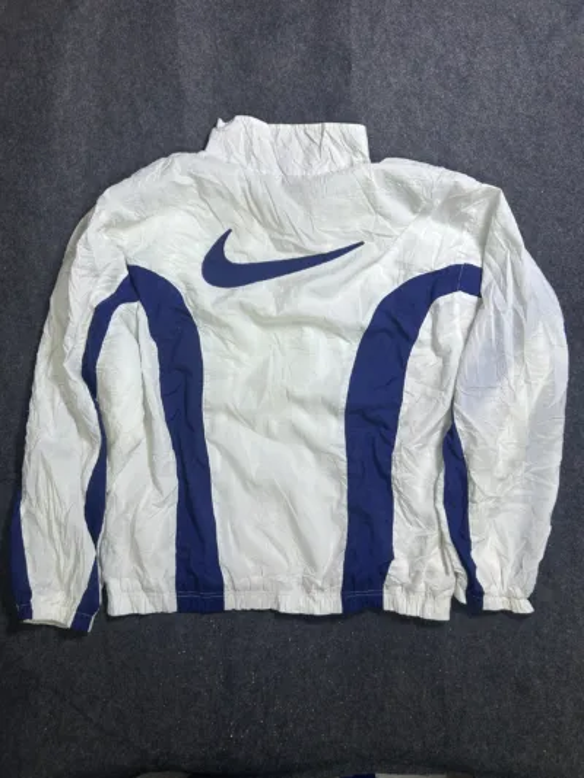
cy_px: 389
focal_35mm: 26
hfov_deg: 53.1
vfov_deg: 67.3
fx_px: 585
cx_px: 292
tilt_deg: -68.8
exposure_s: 1/50
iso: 80
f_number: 1.5
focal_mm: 5.7
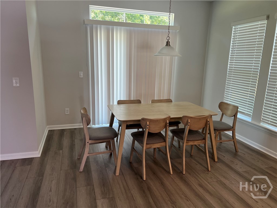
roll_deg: -1.6
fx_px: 208
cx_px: 138
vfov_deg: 53.1
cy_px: 104
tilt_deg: -13.8
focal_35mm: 26
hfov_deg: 67.3
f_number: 1.5
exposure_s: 1/120
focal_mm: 5.7
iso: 100
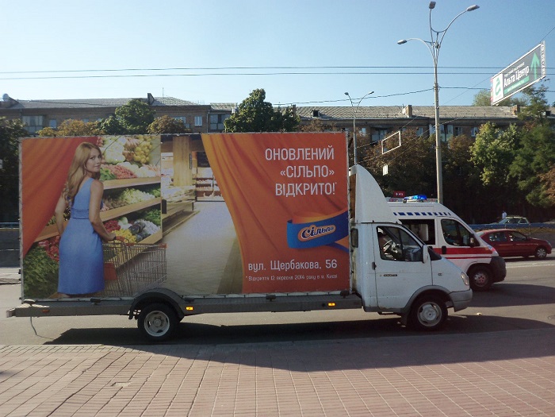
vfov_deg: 41.8
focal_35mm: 34
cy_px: 208
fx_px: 545
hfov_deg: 54.0
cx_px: 278
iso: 80
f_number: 2.9
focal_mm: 5.7
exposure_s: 1/800
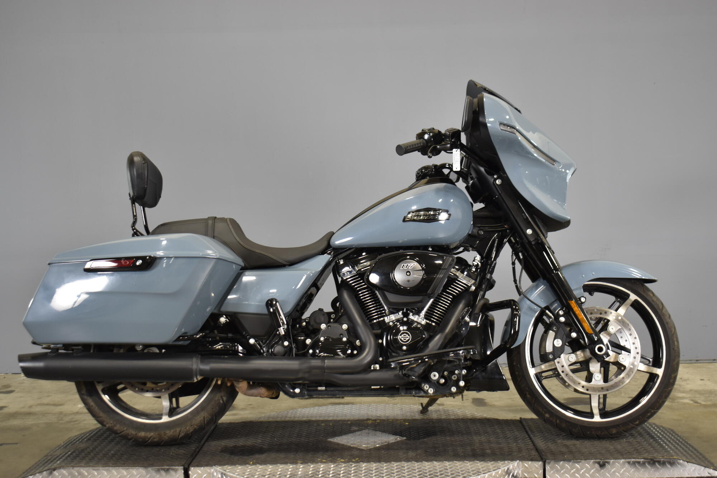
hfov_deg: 41.1
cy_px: 239
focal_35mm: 48
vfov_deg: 28.1
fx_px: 956
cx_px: 358
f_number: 4.5
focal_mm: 32
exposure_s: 1/15
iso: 400
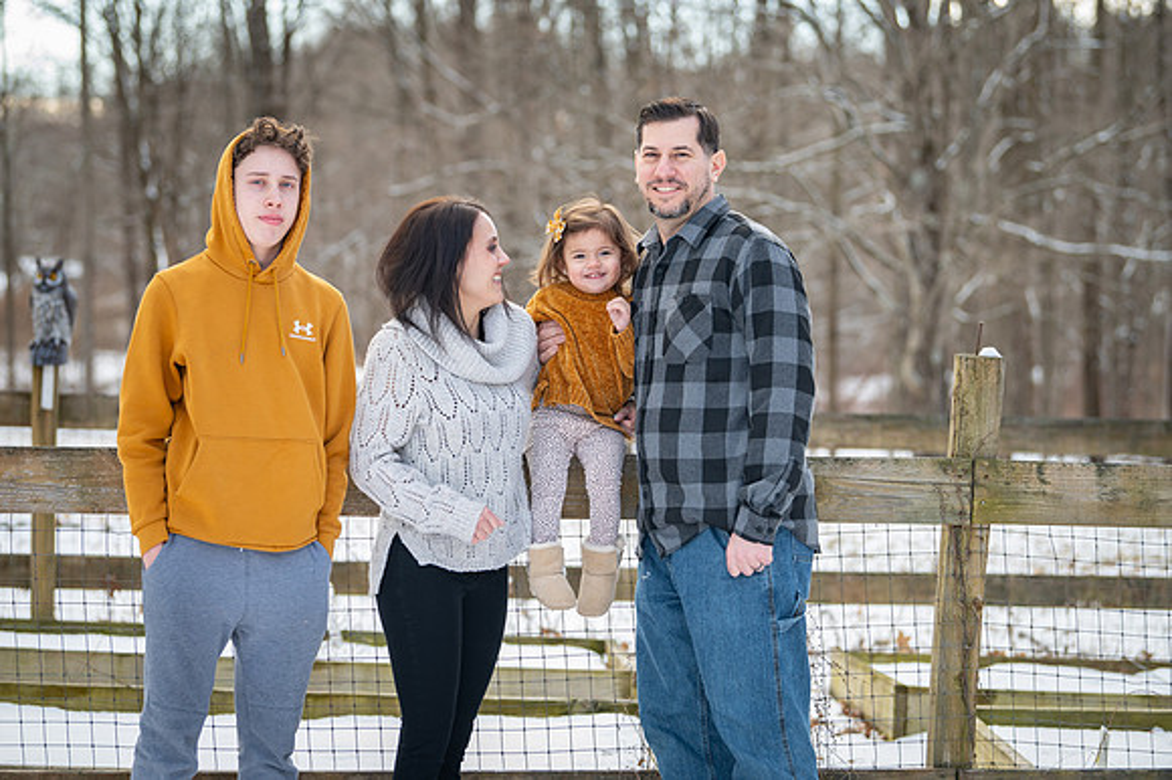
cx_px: 586
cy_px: 390
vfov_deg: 14.4
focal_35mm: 95
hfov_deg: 21.5
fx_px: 3091
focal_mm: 95
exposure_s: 1/500
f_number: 3.5
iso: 320
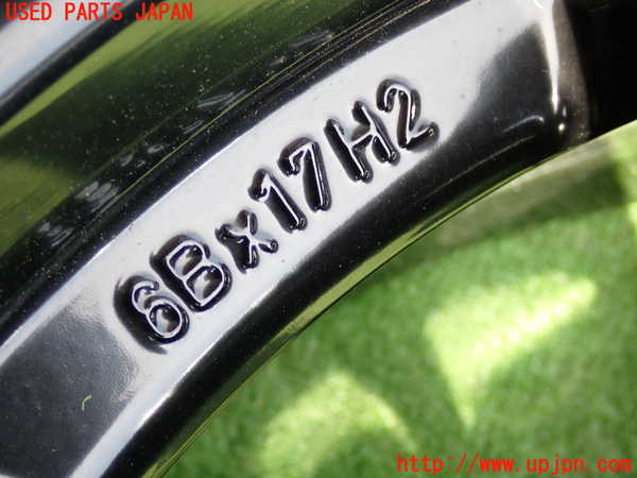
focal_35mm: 67
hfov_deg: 29.0
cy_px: 239
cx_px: 318
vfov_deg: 21.9
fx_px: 1233
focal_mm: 11.88
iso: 200
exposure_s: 1/125
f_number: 3.8
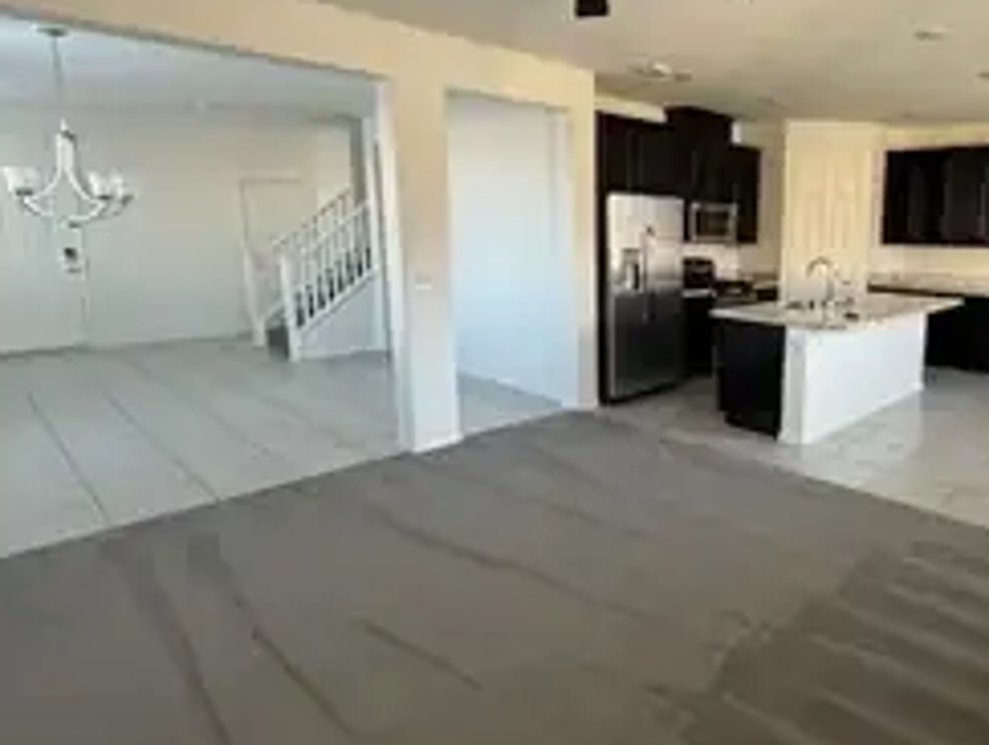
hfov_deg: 70.7
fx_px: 658
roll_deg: -0.6
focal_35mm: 23
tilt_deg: -9.2
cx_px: 692
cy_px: 338
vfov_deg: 58.9
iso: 320
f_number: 2.2
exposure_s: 1/79
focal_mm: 2.22
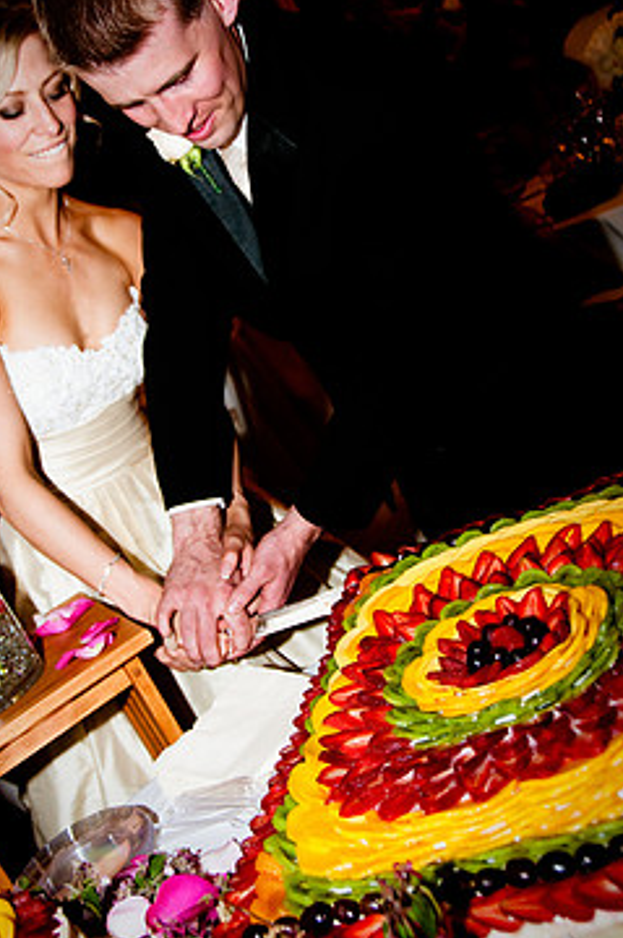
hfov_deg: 29.8
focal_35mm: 45
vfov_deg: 43.6
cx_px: 272
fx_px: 1171
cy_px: 427
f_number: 4
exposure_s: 1/60
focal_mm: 24
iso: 200
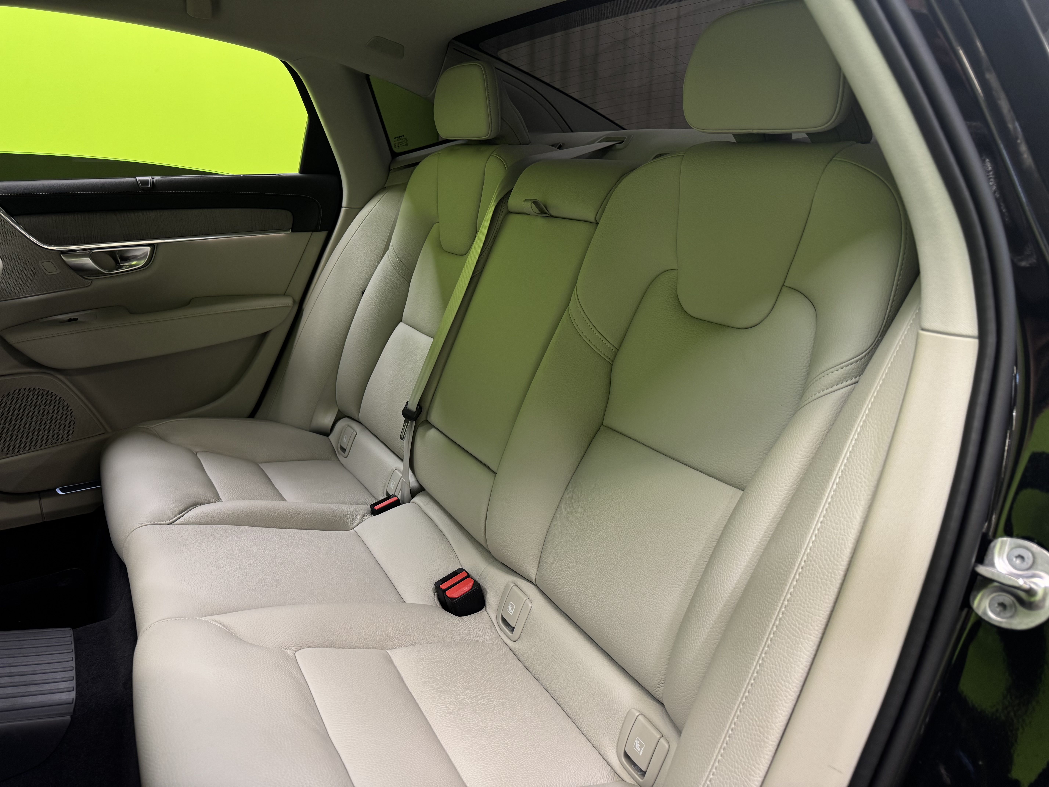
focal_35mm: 24
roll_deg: -0.2
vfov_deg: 56.8
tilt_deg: -17.2
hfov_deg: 71.6
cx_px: 524
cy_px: 394
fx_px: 727
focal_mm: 6.76
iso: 160
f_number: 1.78
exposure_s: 1/50
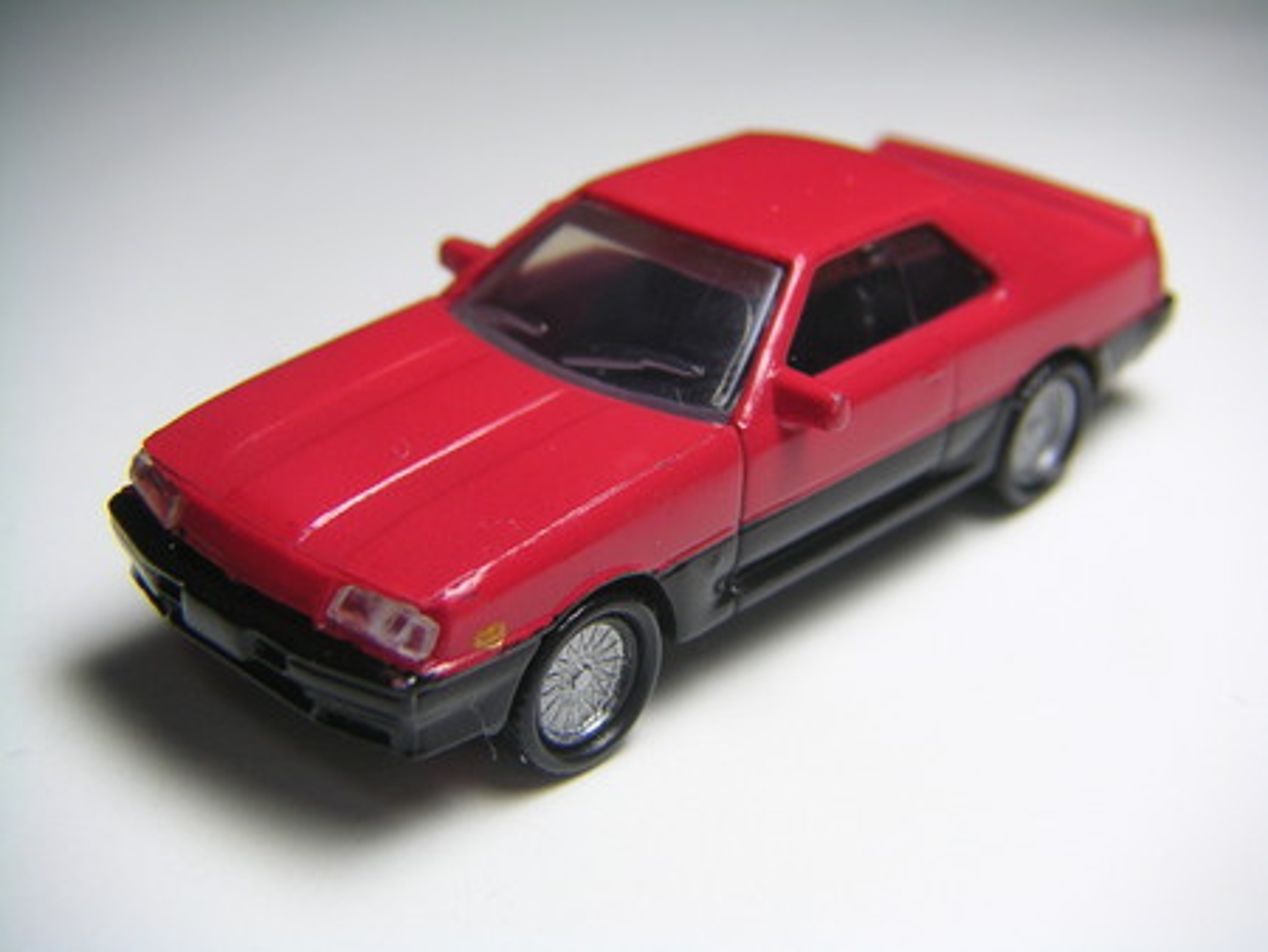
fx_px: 1942
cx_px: 634
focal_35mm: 53
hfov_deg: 36.2
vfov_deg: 27.5
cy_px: 476
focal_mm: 6.9
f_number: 3.1
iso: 64
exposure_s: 1/180
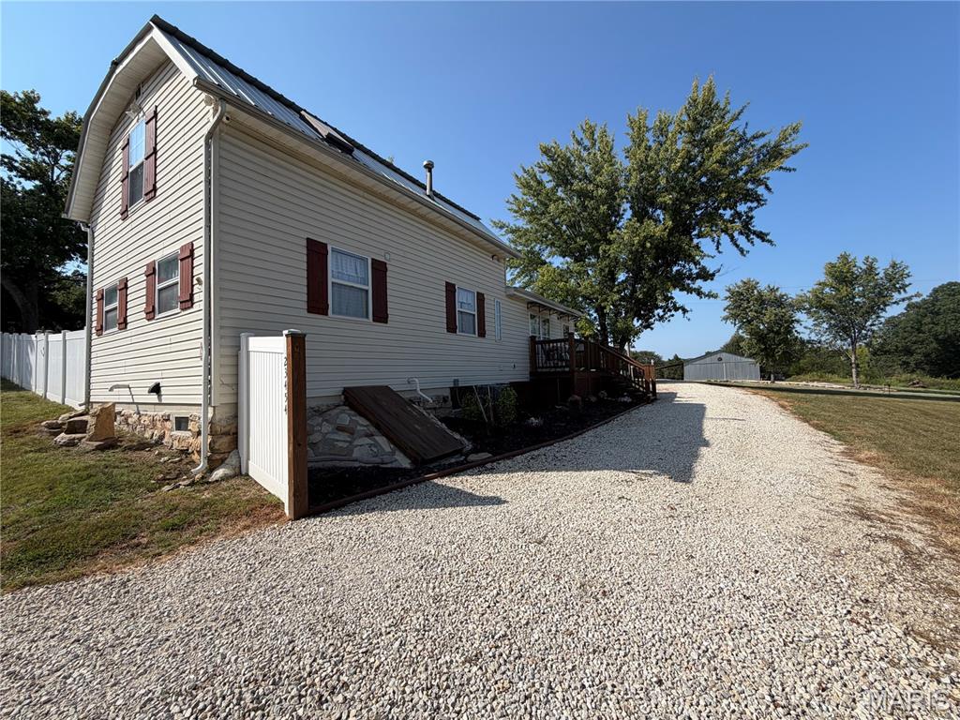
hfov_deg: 102.1
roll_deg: +1.7
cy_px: 360
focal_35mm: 14
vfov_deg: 85.7
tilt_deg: +2.2
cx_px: 480
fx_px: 388
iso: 20
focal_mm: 2.22
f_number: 2.2
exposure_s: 1/928
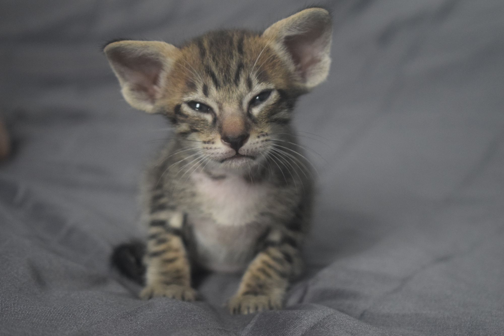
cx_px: 252
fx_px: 1155
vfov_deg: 16.6
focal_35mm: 82
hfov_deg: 24.6
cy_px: 168
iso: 2500
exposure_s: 1/60
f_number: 5.6
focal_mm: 55
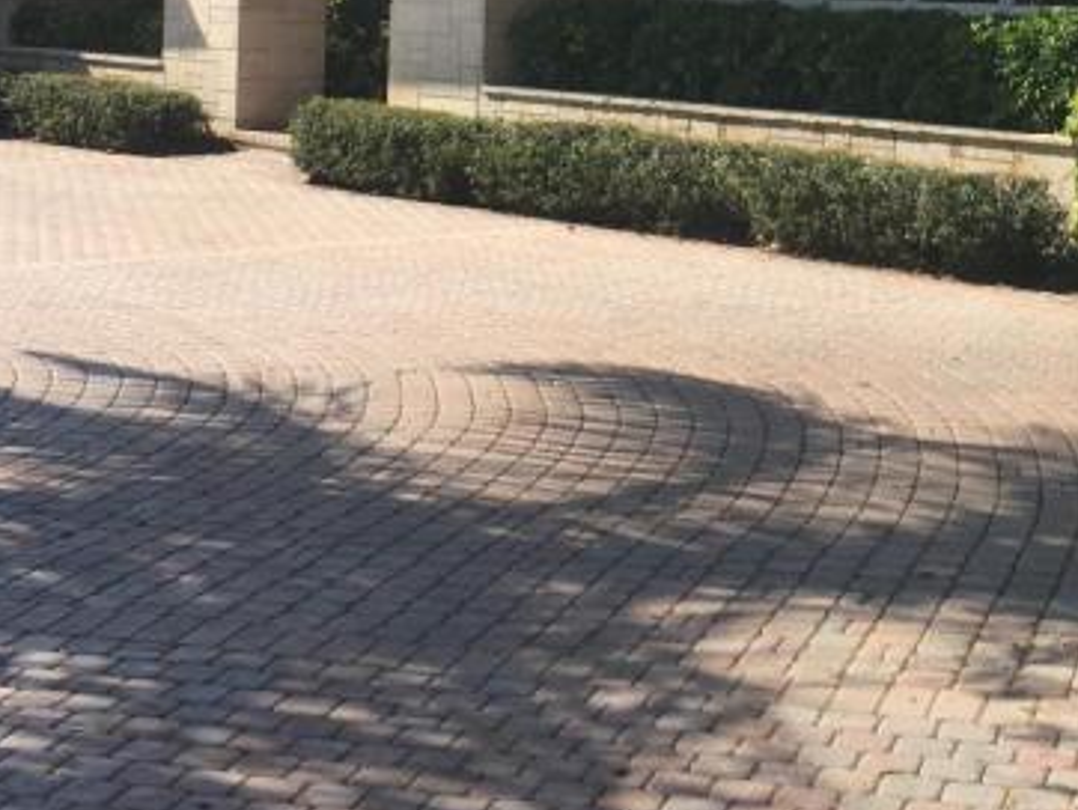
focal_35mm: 82
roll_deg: +0.1
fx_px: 2555
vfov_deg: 17.0
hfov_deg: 23.8
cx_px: 631
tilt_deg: +5.4
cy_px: -214
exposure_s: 1/1721
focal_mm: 4.15
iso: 32
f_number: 2.2
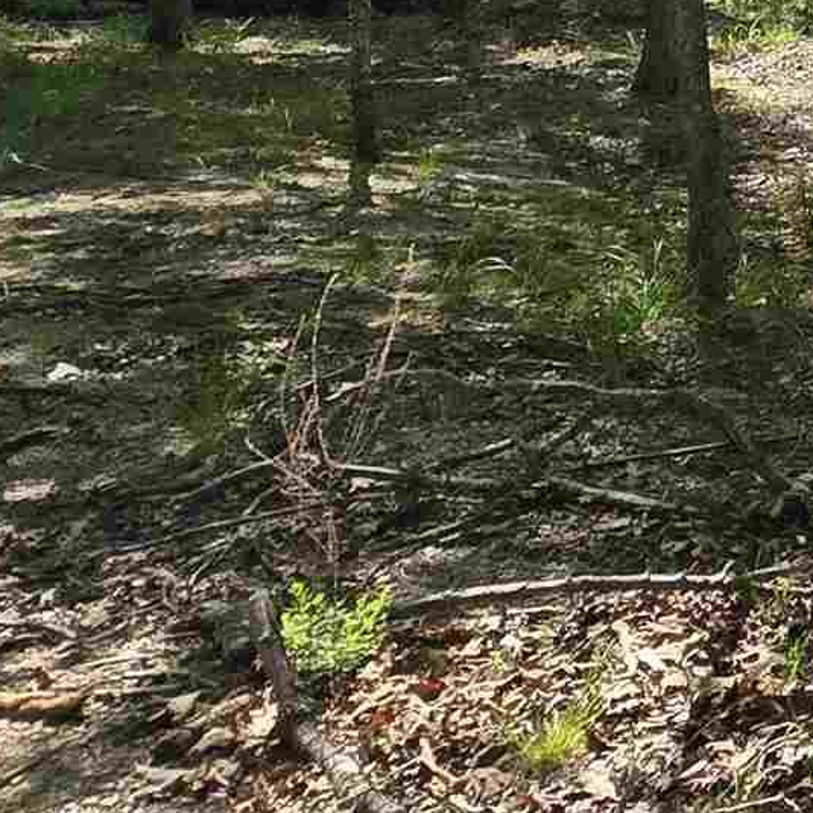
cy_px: -494
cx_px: 1684
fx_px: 1754
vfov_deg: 21.0
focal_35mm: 66
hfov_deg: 17.4
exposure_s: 1/873
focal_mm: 2.2
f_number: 2.2
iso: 50
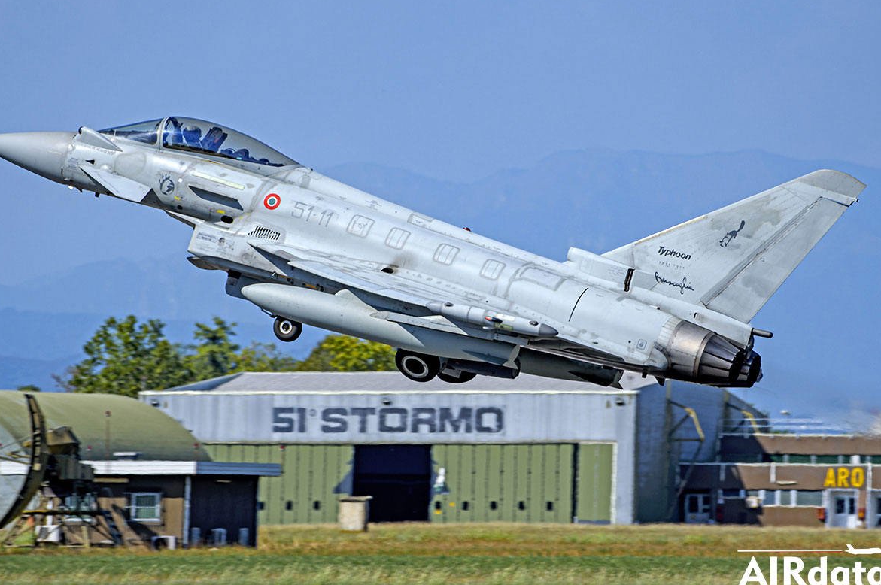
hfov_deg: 6.1
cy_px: 304
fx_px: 8287
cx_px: 413
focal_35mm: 339
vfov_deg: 4.0
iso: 100
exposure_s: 1/1250
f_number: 5.6
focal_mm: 310
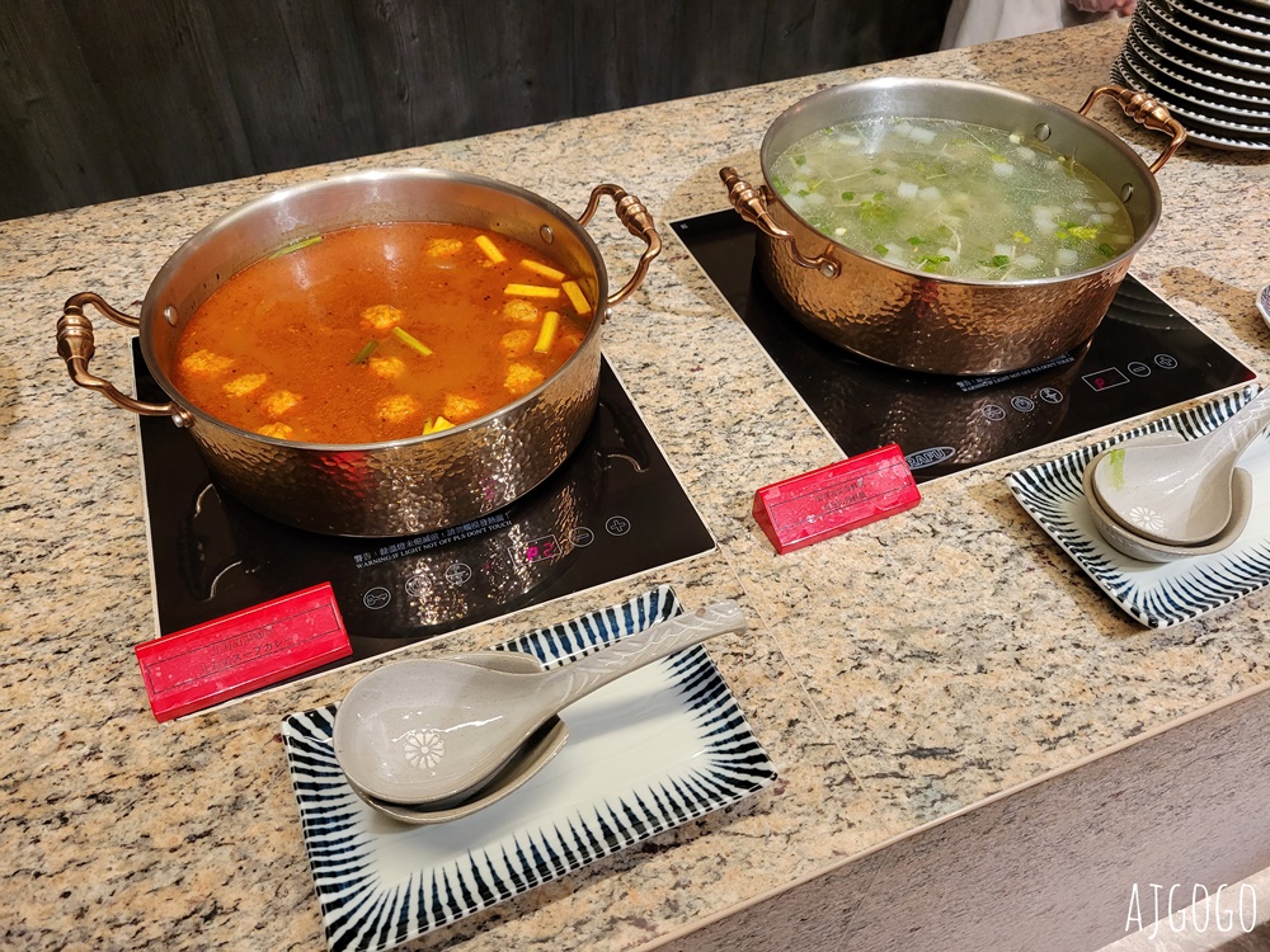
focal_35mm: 26
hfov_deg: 67.3
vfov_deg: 53.1
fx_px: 954
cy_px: 476
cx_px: 635
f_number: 1.8
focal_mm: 5.4
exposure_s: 1/120
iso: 250
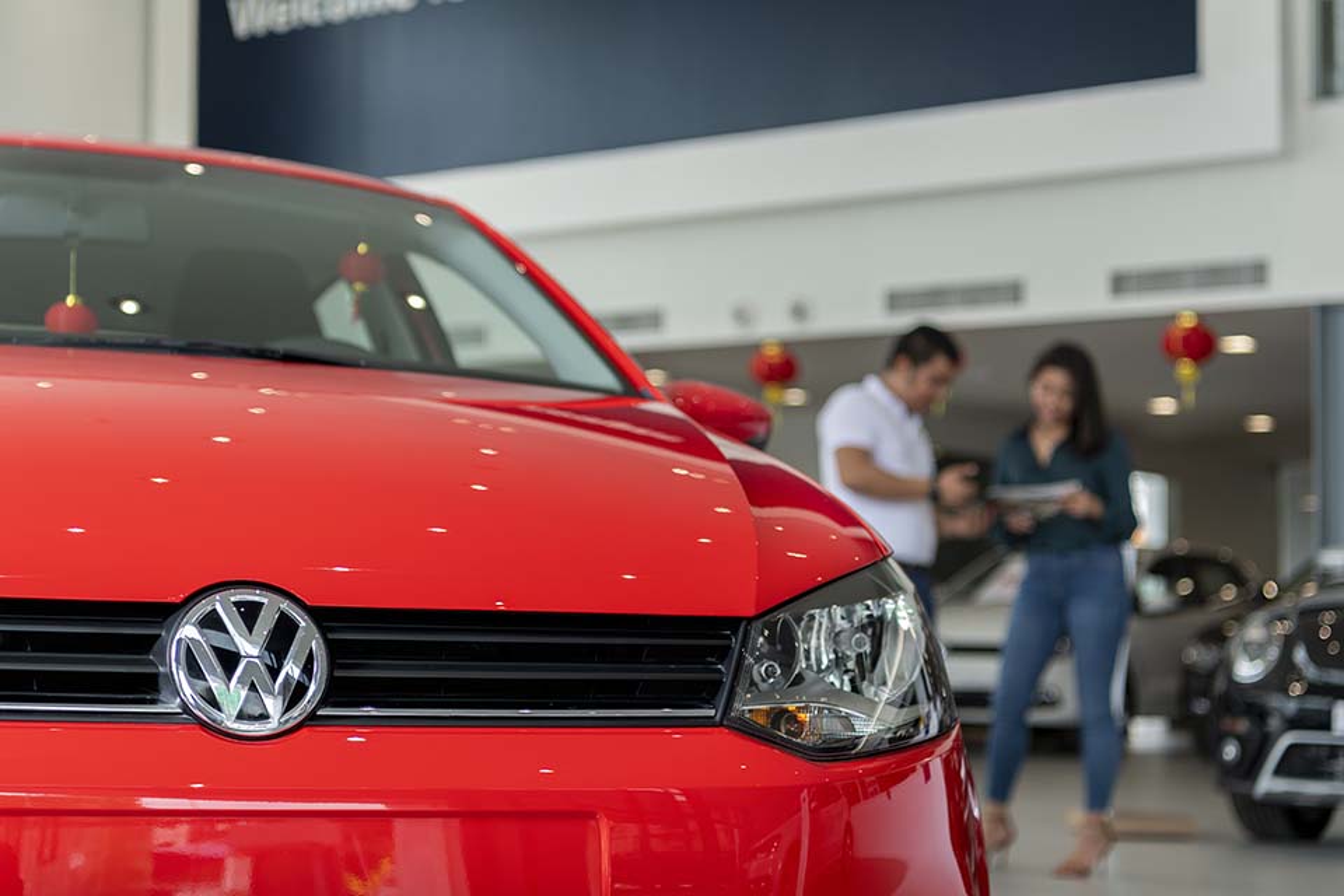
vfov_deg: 27.0
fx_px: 1867
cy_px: 448
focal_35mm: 50
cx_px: 672
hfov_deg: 39.6
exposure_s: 1/320
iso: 160
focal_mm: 50
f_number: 2.8
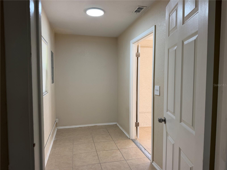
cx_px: 114
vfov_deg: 56.8
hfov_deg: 71.6
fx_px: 157
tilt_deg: -2.7
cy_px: 85
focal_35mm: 24
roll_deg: +0.3
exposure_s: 1/121
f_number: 1.78
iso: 80
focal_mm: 6.76
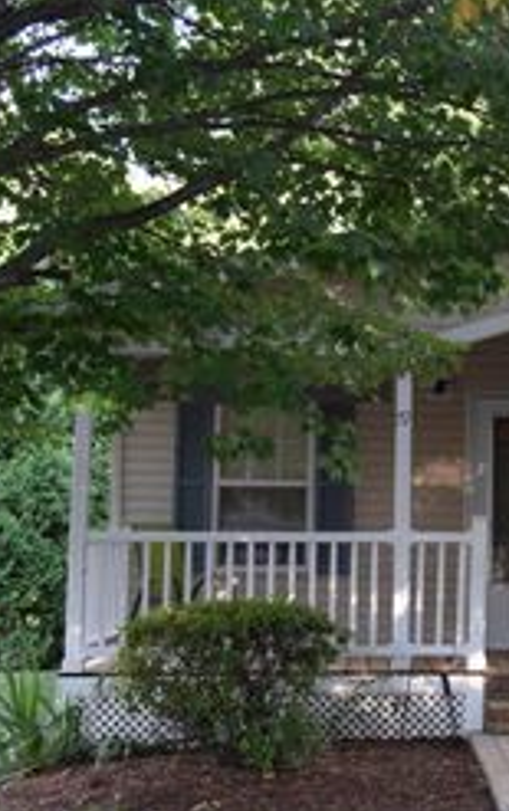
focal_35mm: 68
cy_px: 406
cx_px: 568
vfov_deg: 30.2
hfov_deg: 18.4
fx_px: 1505
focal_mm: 22
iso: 400
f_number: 5
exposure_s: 1/100
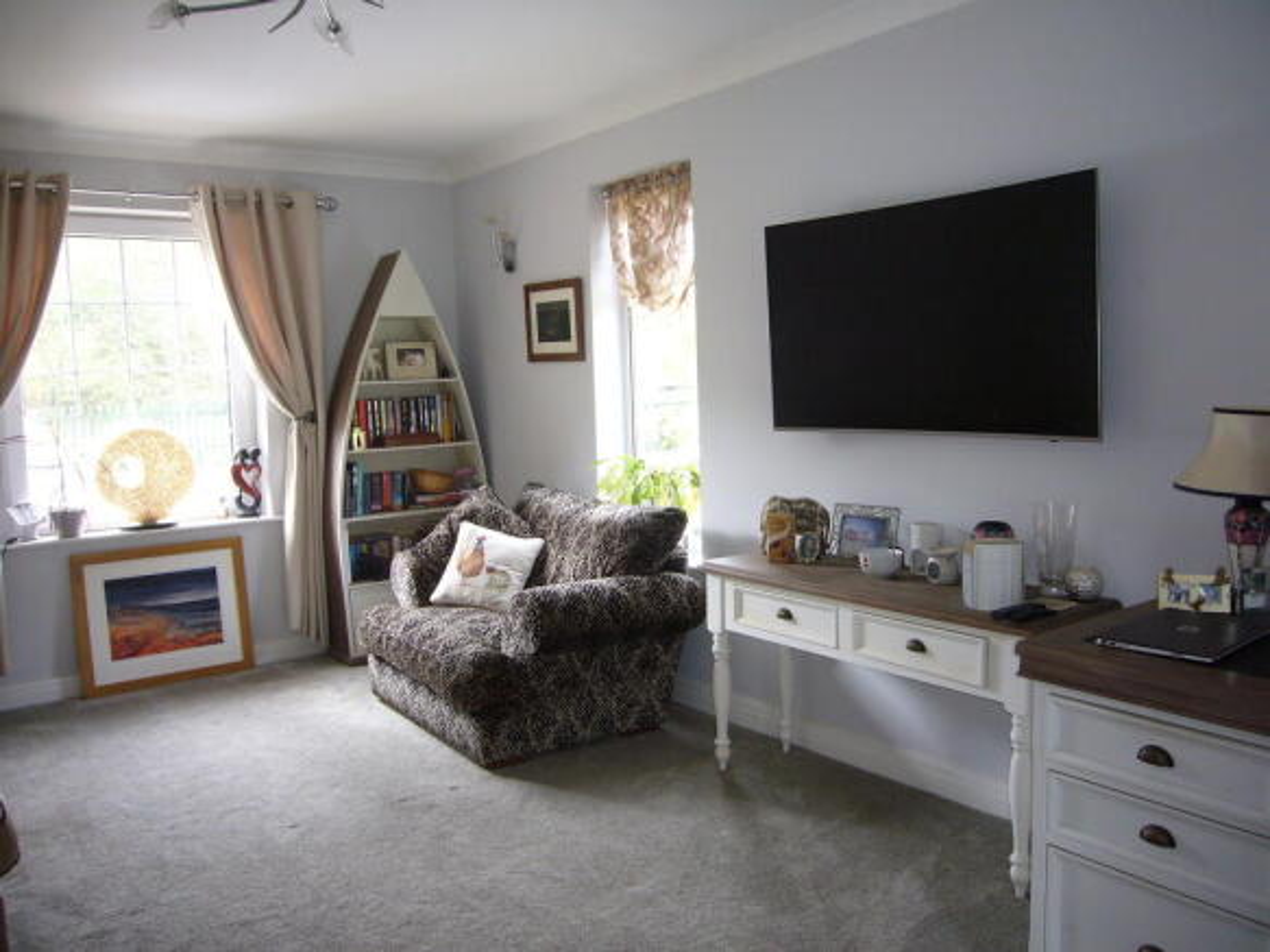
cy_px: 476
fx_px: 1027
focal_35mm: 28
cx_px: 635
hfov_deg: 63.5
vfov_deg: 49.7
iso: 125
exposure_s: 1/30
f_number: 2.8
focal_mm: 4.6
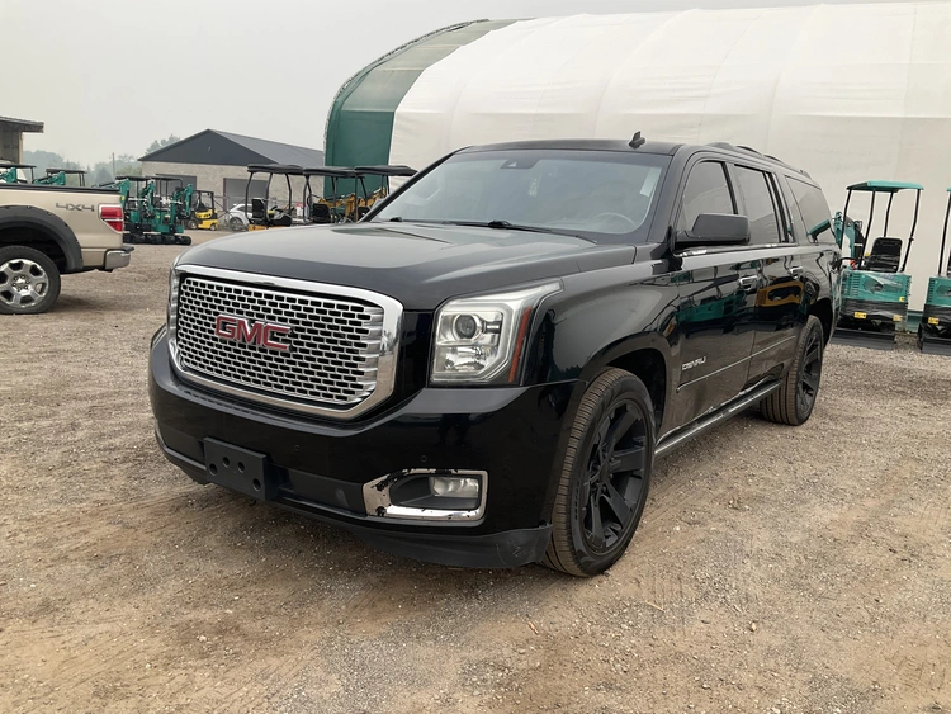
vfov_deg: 48.3
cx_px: 476
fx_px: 797
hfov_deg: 61.6
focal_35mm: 29
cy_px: 357
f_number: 1.8
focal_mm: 3
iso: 25
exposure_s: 1/792
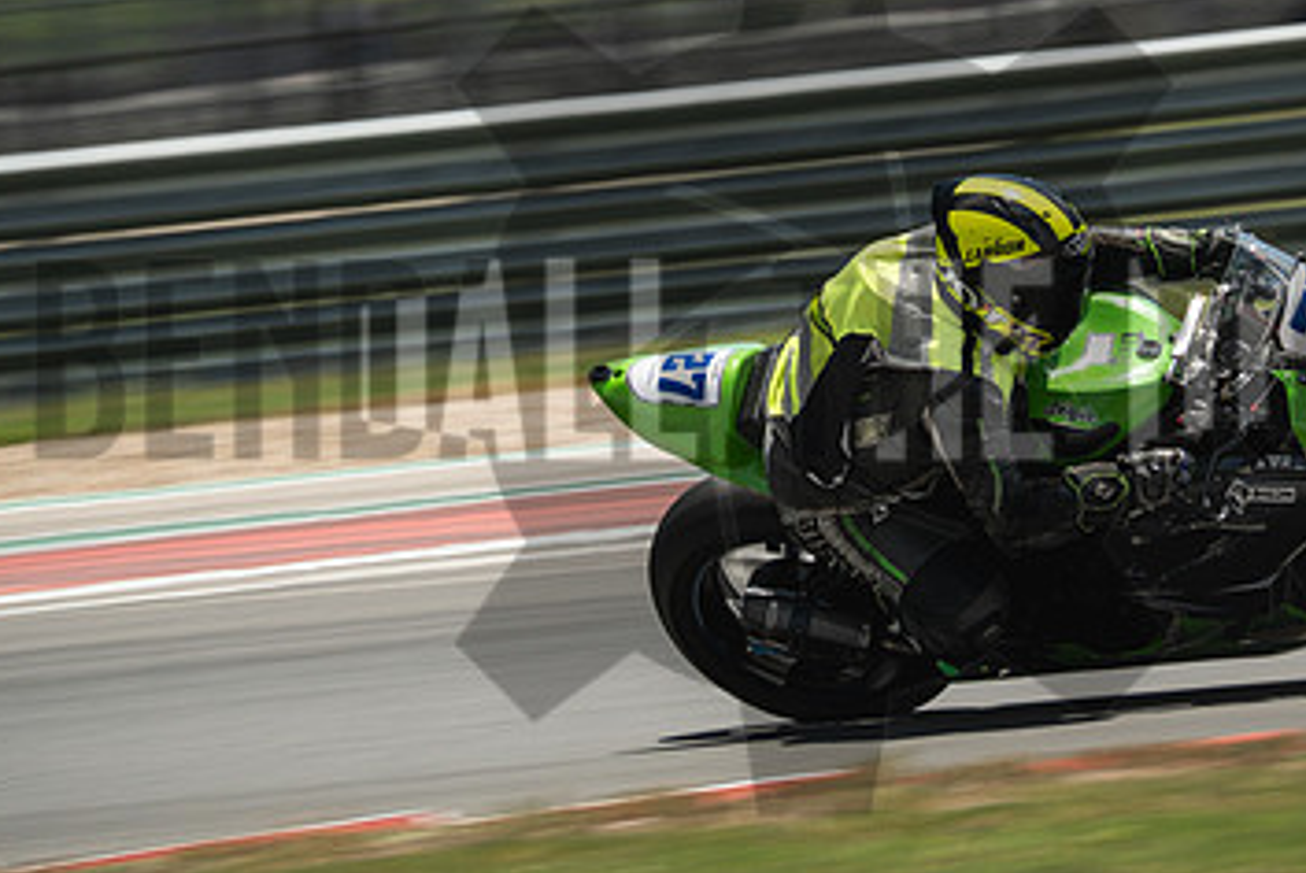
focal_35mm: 621
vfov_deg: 2.2
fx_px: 22546
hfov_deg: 3.3
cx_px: 814
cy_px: 364
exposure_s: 1/250
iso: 160
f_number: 8
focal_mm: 252.1
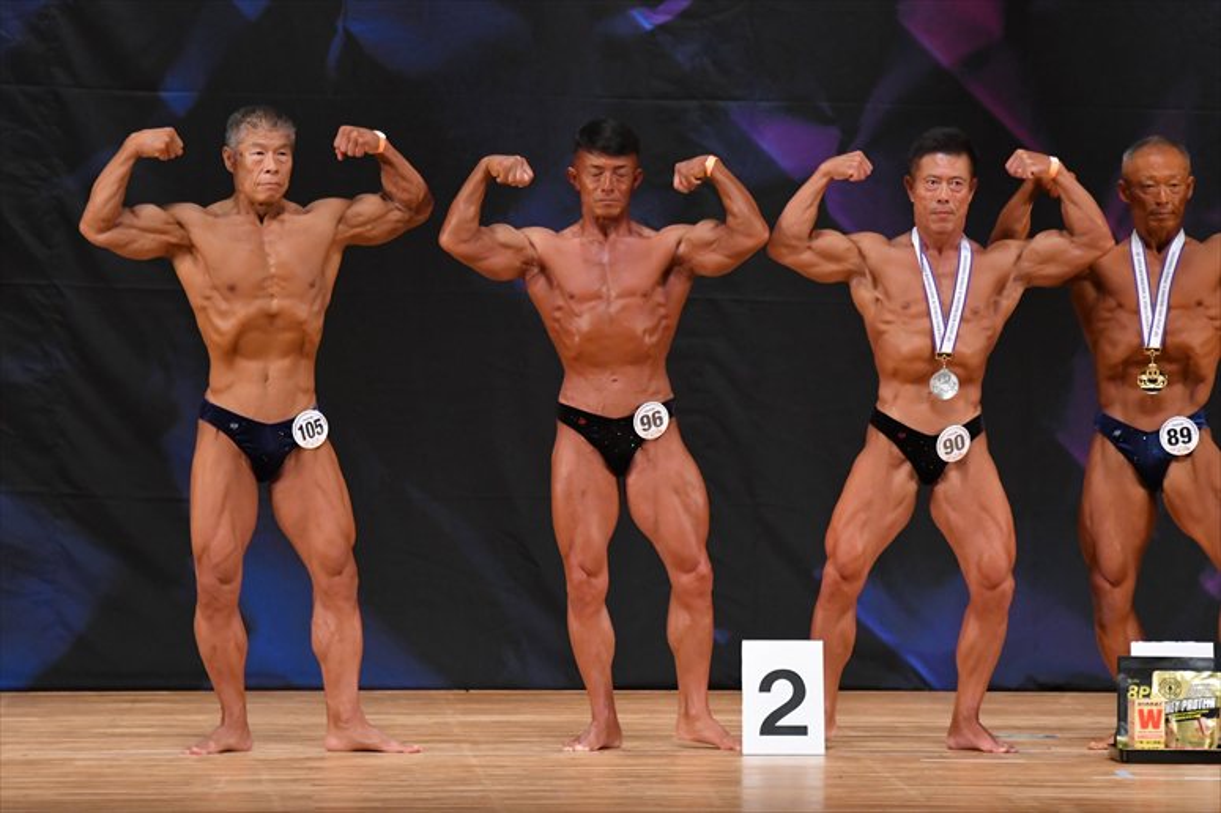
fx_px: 8645
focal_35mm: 255
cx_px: 610
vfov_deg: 5.4
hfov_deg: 8.1
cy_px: 406
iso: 4000
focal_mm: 170
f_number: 5.6
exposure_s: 1/400
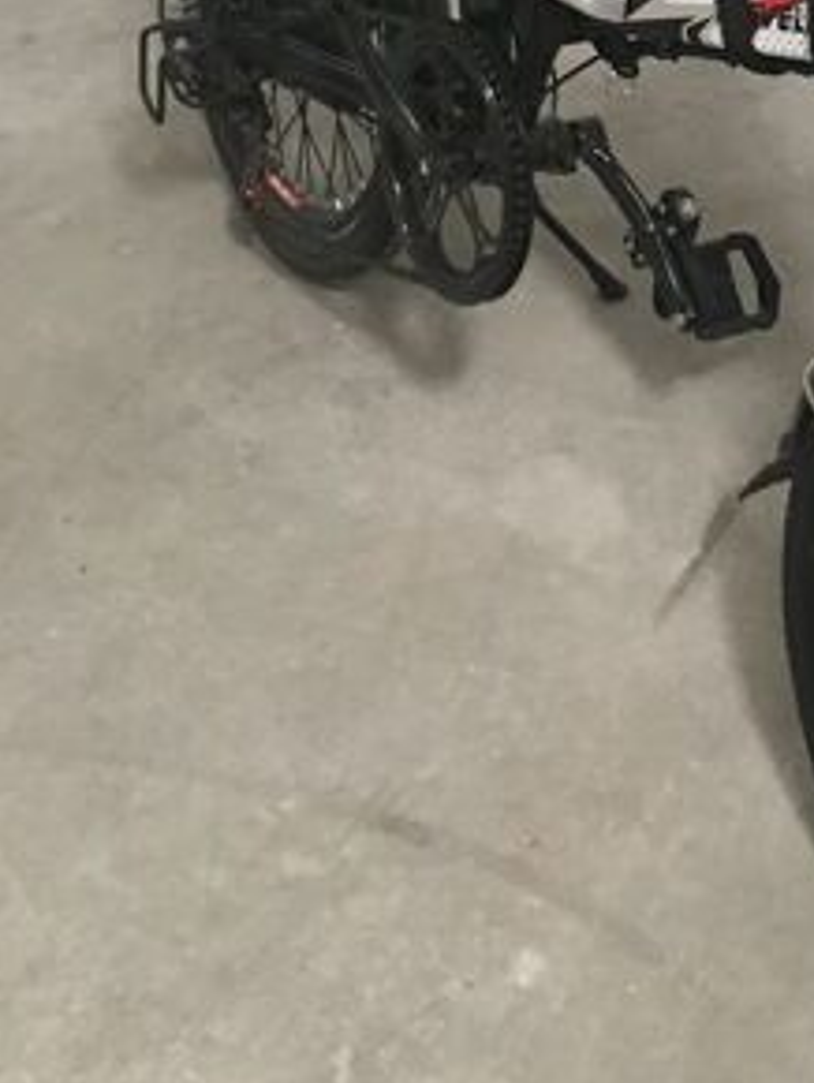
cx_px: 863
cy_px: -15
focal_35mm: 64
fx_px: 2004
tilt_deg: -30.2
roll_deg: -0.5
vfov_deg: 28.3
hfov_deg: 21.9
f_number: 2.2
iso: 160
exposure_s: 1/33
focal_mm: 4.15
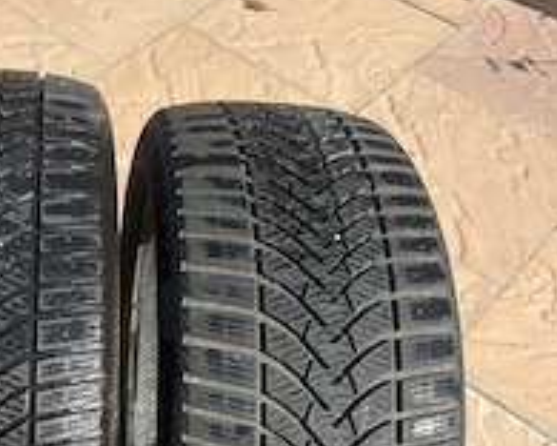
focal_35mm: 52
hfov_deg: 35.2
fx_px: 857
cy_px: 389
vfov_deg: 28.2
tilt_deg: -52.5
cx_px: 134
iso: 50
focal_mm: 5.96
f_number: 1.6
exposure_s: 1/2012
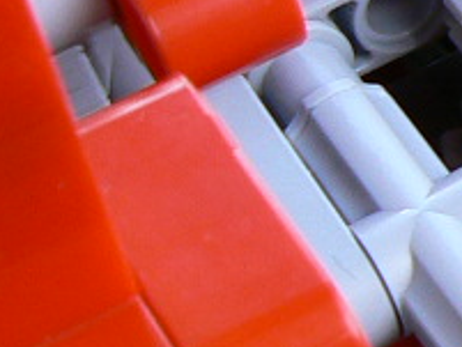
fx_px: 3058
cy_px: -62
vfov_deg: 6.5
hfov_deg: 8.3
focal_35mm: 229
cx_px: 832
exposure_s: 1/50
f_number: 3.6
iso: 80
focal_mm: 6
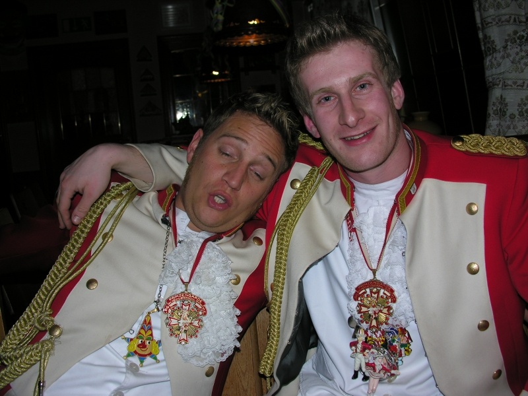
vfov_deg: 40.7
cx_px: 264
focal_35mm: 35
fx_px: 534
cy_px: 198
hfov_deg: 52.6
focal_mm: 8.9
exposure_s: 1/60.1
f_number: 2.8
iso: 50
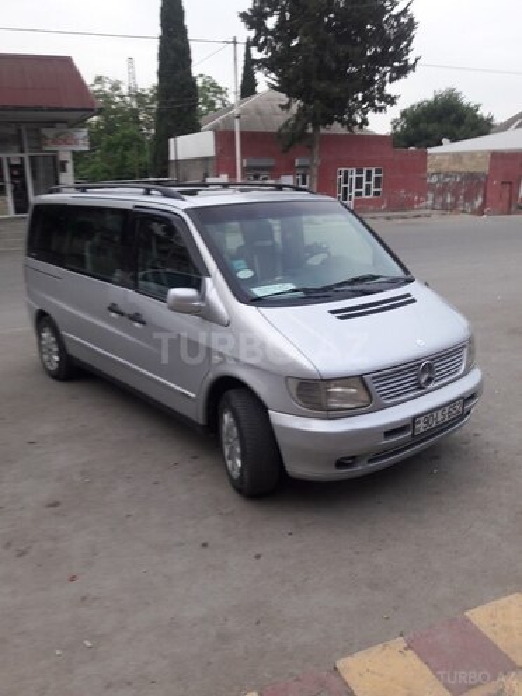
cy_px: 348
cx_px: 261
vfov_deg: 63.4
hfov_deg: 49.7
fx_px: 563
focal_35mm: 28
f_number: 1.9
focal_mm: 3.7
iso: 40
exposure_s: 1/33
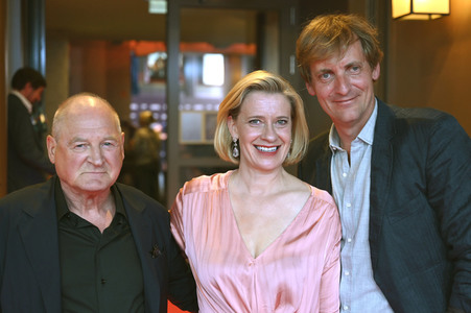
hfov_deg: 37.5
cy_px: 156
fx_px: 693
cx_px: 236
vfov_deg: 25.5
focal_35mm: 53
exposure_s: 1/125
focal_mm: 53
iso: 1250
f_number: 2.8
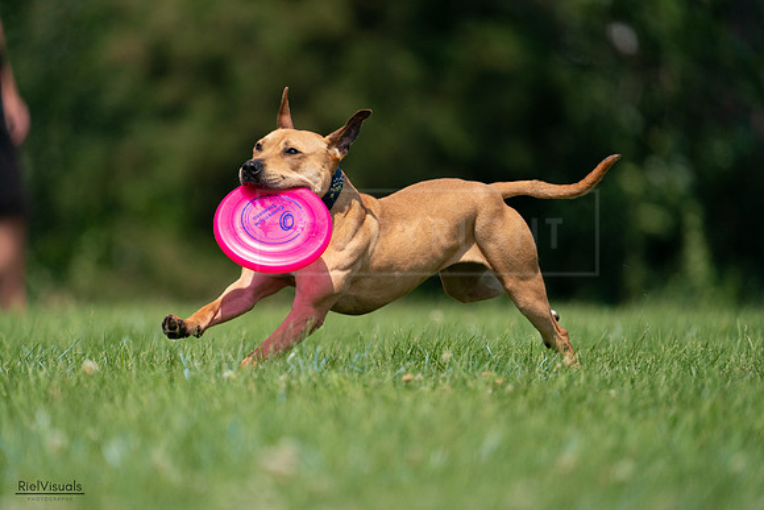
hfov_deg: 3.4
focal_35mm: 600
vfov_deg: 2.3
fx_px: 12736
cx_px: 382
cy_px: 255
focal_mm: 600
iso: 800
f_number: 6.3
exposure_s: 1/4000
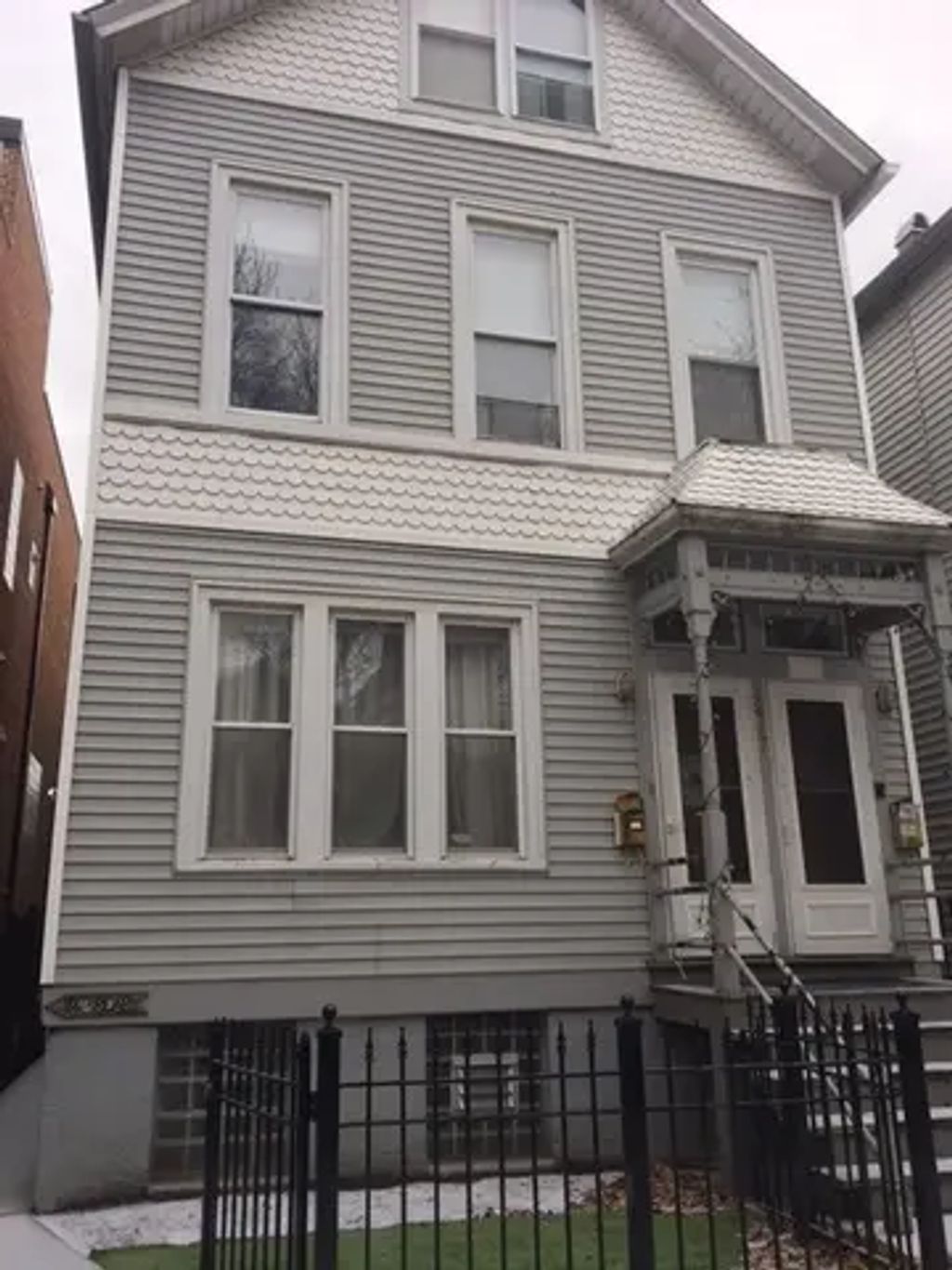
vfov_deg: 61.7
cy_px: 635
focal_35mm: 29
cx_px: 476
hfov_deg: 48.2
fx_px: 1063
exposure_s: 1/126
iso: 25
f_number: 2.2
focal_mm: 4.15
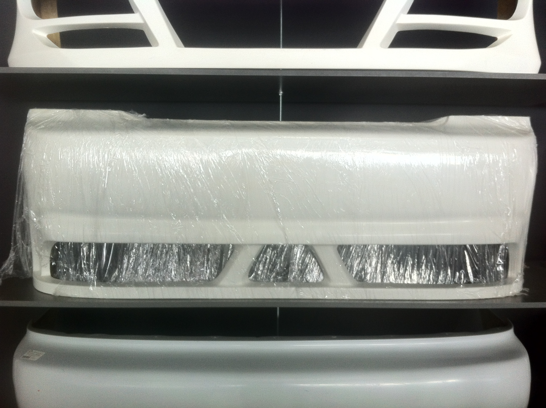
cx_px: 273
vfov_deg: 40.6
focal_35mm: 35
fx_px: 551
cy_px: 204
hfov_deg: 52.7
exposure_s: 1/40
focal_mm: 3.85
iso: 100
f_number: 2.8
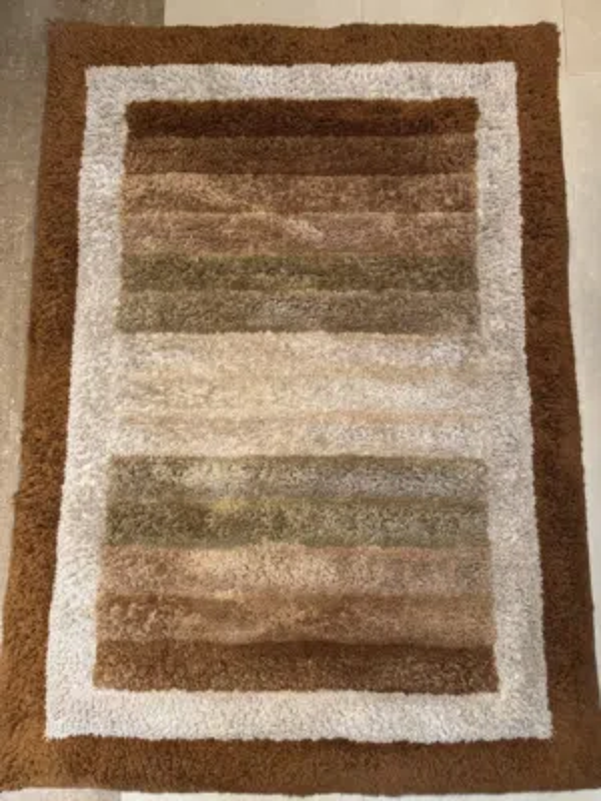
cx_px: 300
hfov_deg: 56.8
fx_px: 556
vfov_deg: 71.6
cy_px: 400
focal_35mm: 24
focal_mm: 6.76
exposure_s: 1/50
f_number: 1.78
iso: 640
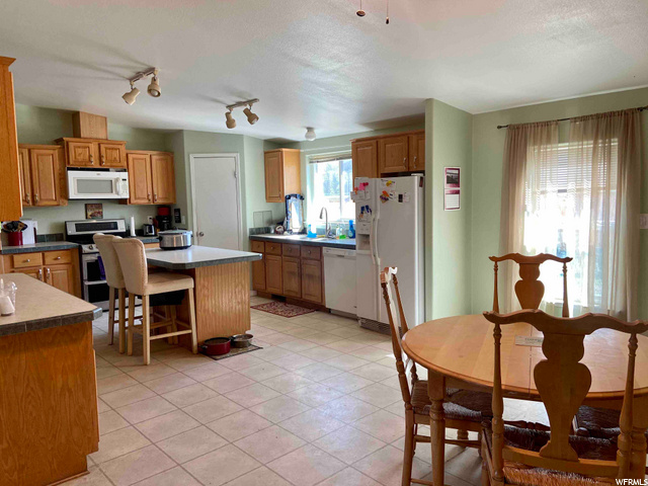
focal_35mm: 26
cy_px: 243
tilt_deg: -6.4
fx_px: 487
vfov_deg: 53.1
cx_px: 324
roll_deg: +0.9
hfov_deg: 67.3
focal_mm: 4.25
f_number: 1.8
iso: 100
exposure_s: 1/120
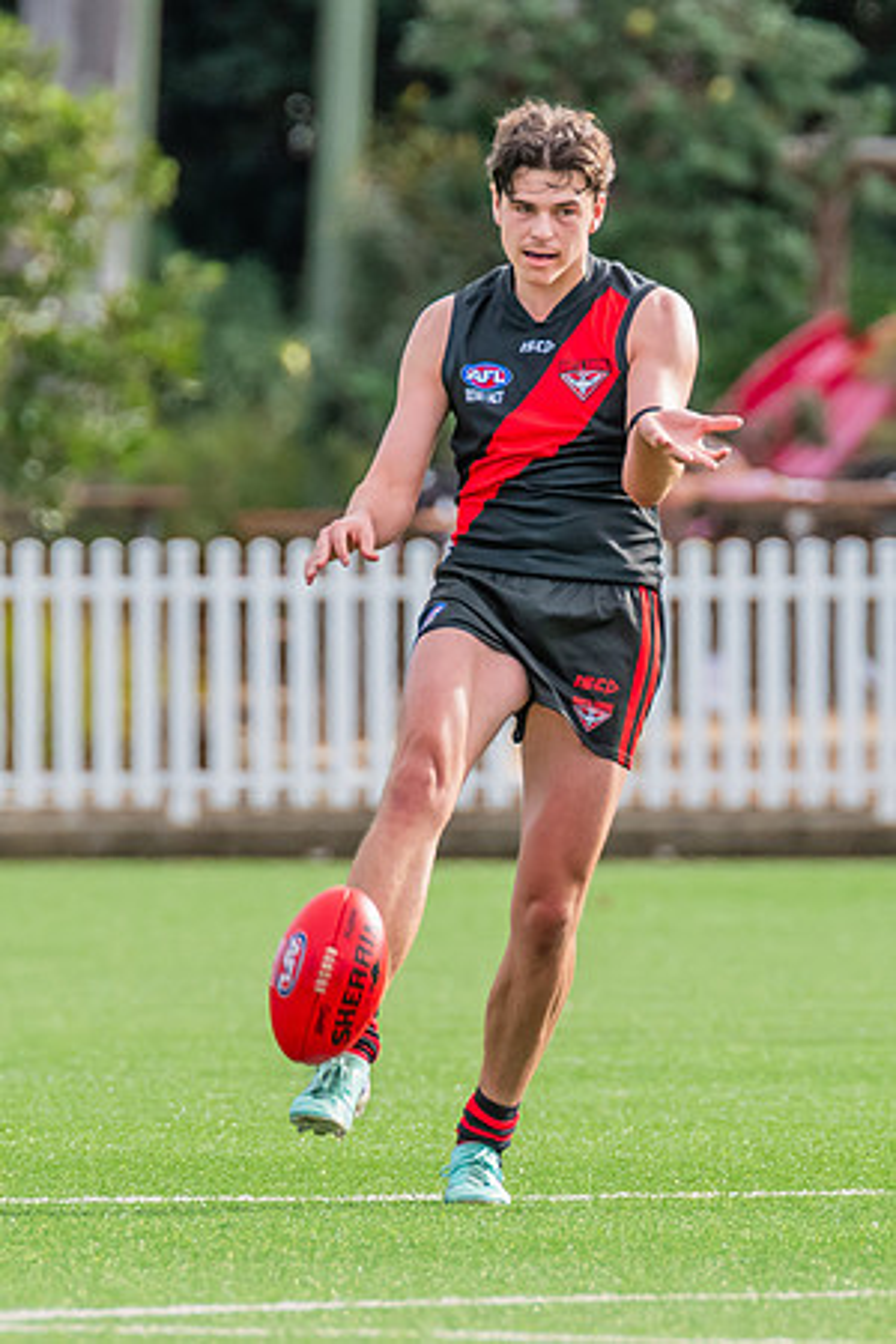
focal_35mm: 971
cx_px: 560
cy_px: 786
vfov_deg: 2.1
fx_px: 36231
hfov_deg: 1.4
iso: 800
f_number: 6.3
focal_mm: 420
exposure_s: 1/1250
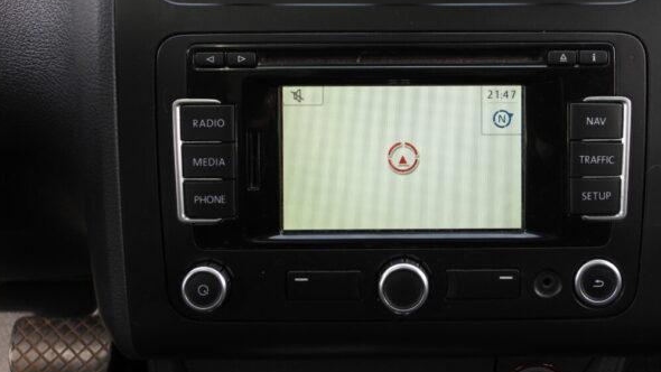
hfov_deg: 41.2
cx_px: 388
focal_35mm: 50
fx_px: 876
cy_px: 87
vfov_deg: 23.7
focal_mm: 6.8
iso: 100
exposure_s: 1/80
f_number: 3.2
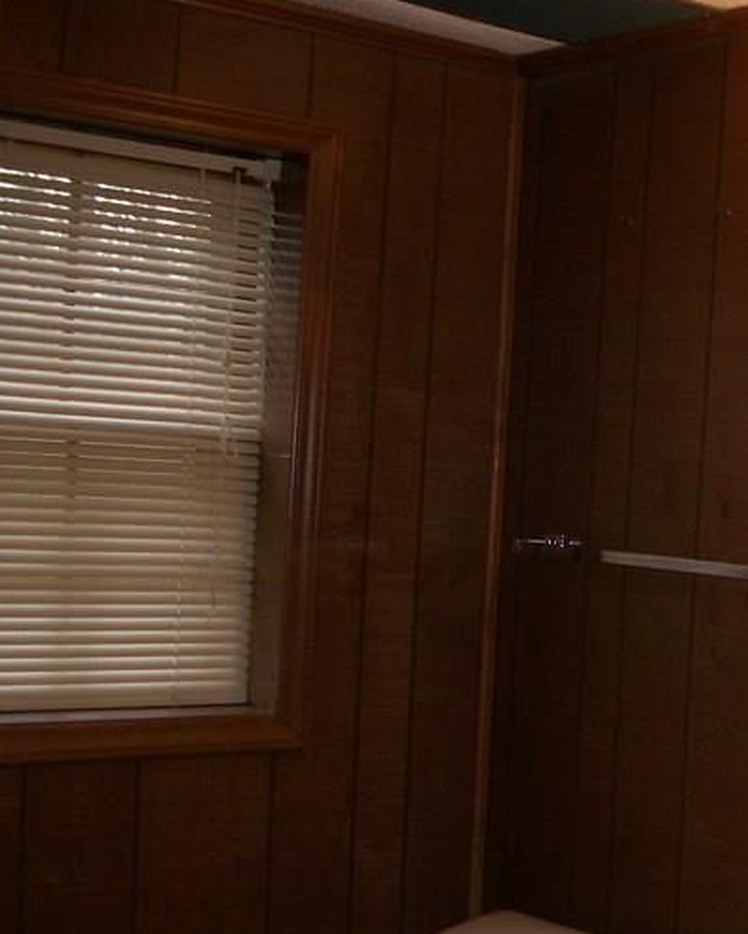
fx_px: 1798
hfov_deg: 21.8
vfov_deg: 29.1
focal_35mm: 65
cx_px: 894
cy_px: 564
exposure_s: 1/30
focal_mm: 5.7
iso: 80
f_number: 2.9
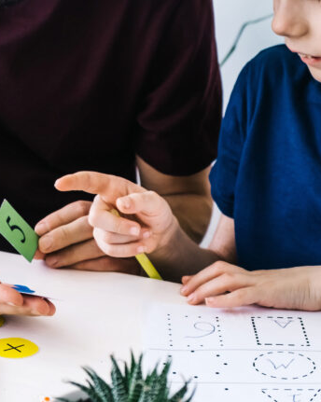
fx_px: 1487
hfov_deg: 12.3
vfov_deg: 15.4
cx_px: 135
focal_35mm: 125
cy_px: 132
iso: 640
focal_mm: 37.4
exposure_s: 1/125
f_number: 4
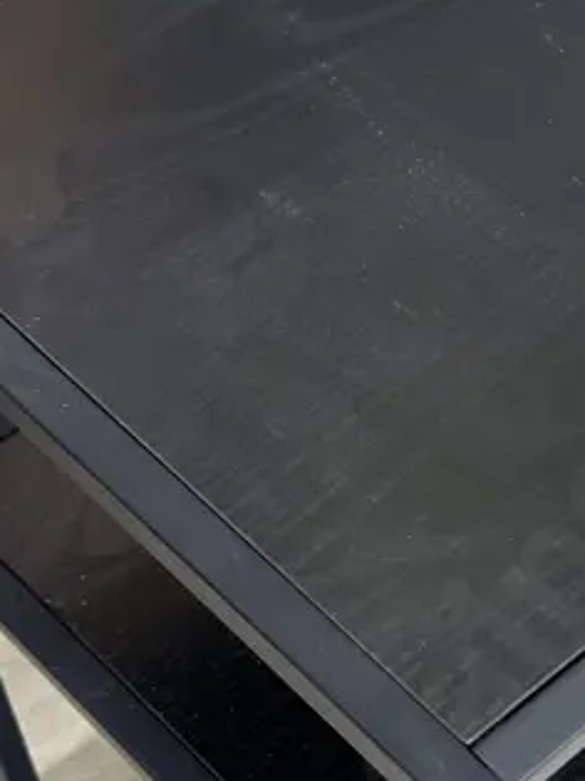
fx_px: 1759
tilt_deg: -56.6
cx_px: 595
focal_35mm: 78
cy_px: 523
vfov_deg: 24.9
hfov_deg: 18.4
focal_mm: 6.86
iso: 160
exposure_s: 1/50
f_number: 1.78
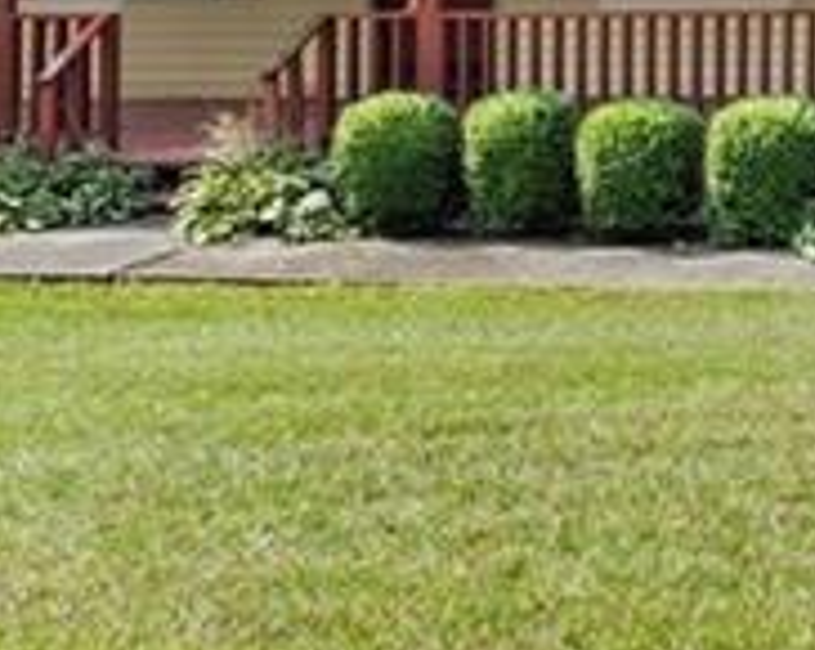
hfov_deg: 19.1
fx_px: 1782
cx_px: 1491
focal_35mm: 74
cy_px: -215
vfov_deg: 19.0
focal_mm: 14
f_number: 7.1
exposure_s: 1/500
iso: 800
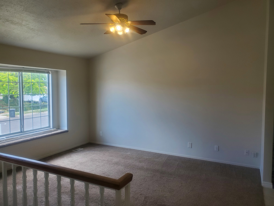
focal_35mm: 26
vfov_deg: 53.1
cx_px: 137
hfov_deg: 67.3
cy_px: 103
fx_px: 206
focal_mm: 4.3
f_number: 2.4
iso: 80
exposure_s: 1/120
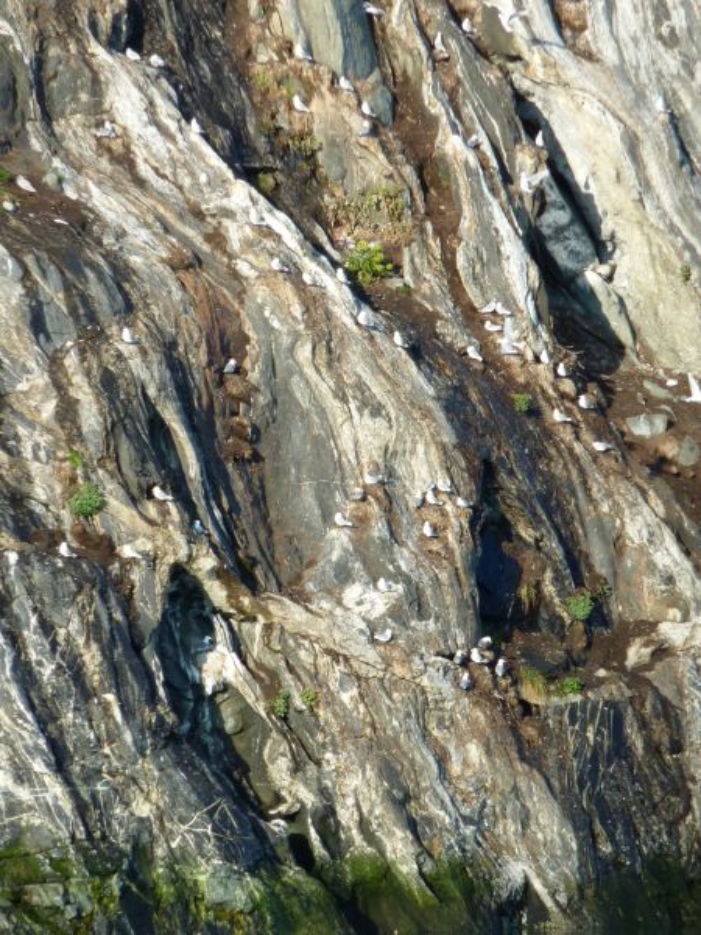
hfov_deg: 5.0
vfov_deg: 6.6
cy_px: 468
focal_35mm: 300
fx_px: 8100
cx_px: 350
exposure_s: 1/200
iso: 80
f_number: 4.9
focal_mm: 49.2
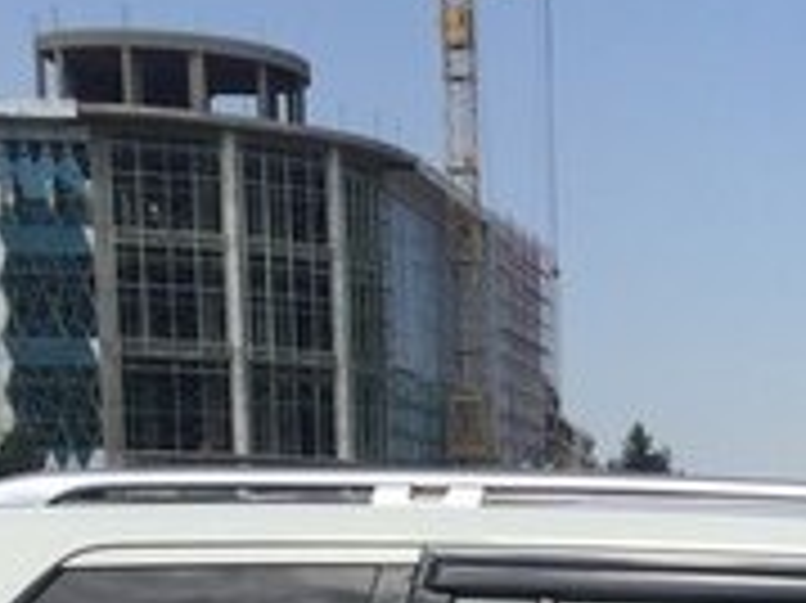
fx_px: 2490
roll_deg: -2.7
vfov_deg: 12.9
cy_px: 979
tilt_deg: -8.8
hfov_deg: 17.3
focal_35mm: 107
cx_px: 1031
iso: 32
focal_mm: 4.15
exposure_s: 1/3049
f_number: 2.2
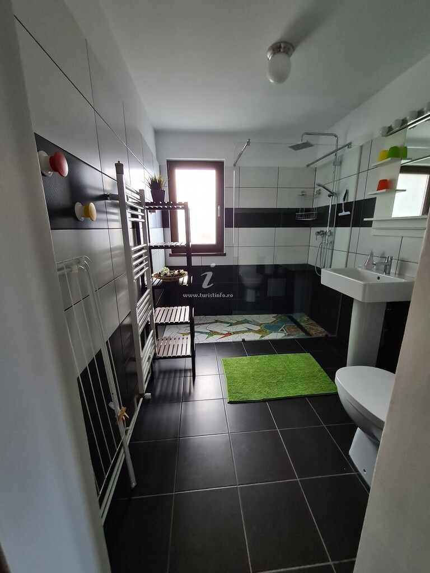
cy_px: 286
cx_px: 215
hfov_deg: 89.9
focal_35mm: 13
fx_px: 215
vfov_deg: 106.2
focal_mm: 2.22
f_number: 2.2
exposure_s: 1/50
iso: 320
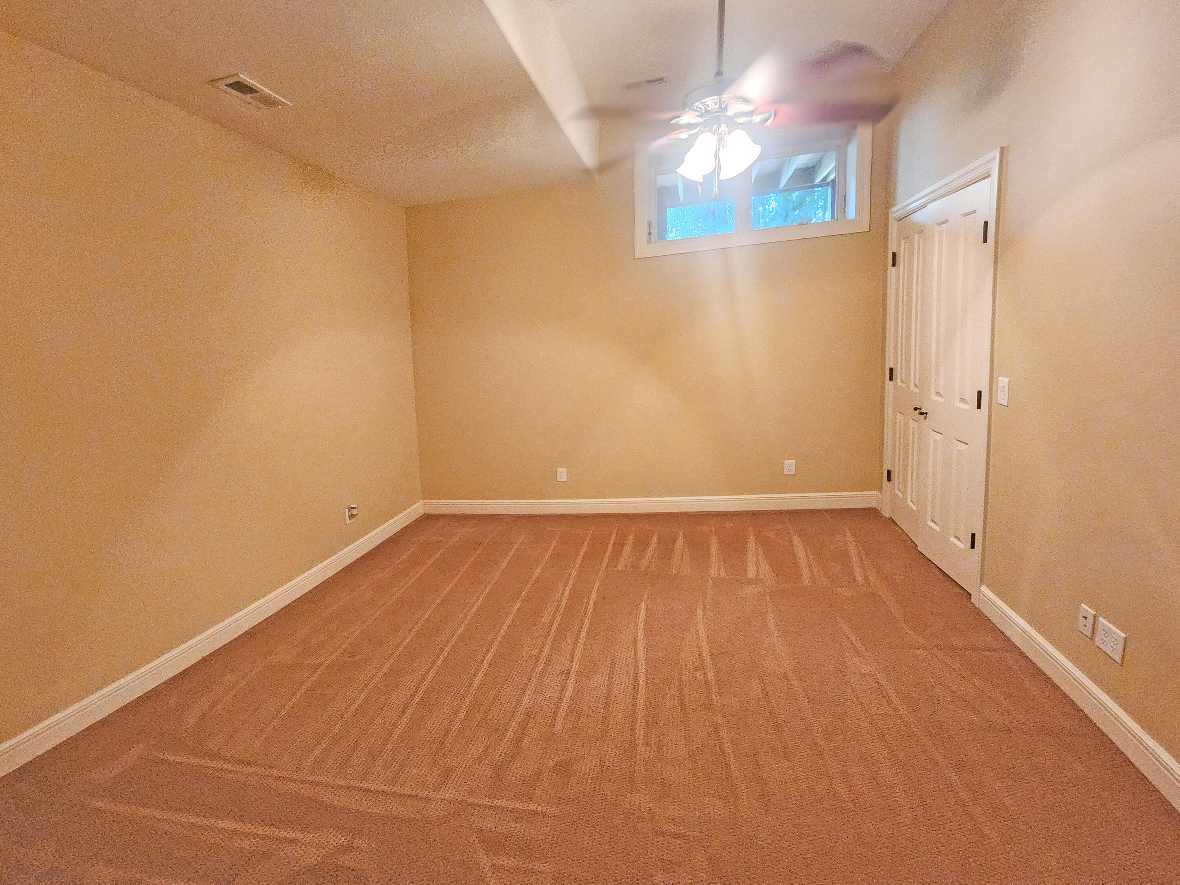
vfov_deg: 89.9
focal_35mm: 13
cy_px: 442
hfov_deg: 106.2
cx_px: 590
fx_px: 443
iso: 640
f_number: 2.2
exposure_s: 1/30
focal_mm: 2.2
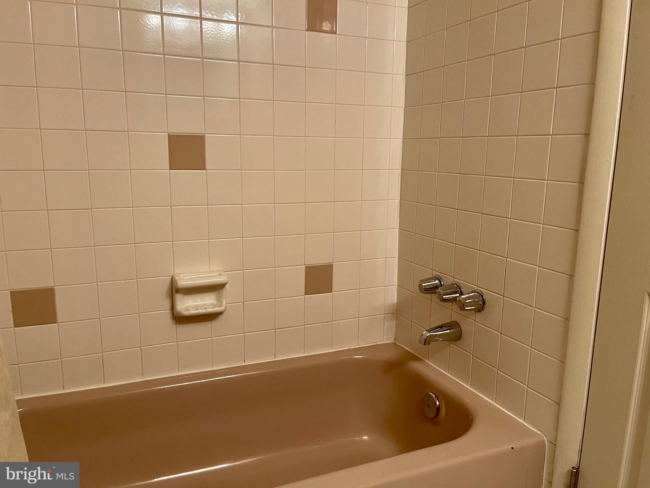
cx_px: 325
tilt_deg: -9.6
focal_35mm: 25
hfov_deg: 69.4
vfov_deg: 54.9
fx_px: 469
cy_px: 244
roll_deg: -0.3
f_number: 1.6
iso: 125
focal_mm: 5.1
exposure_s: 1/60
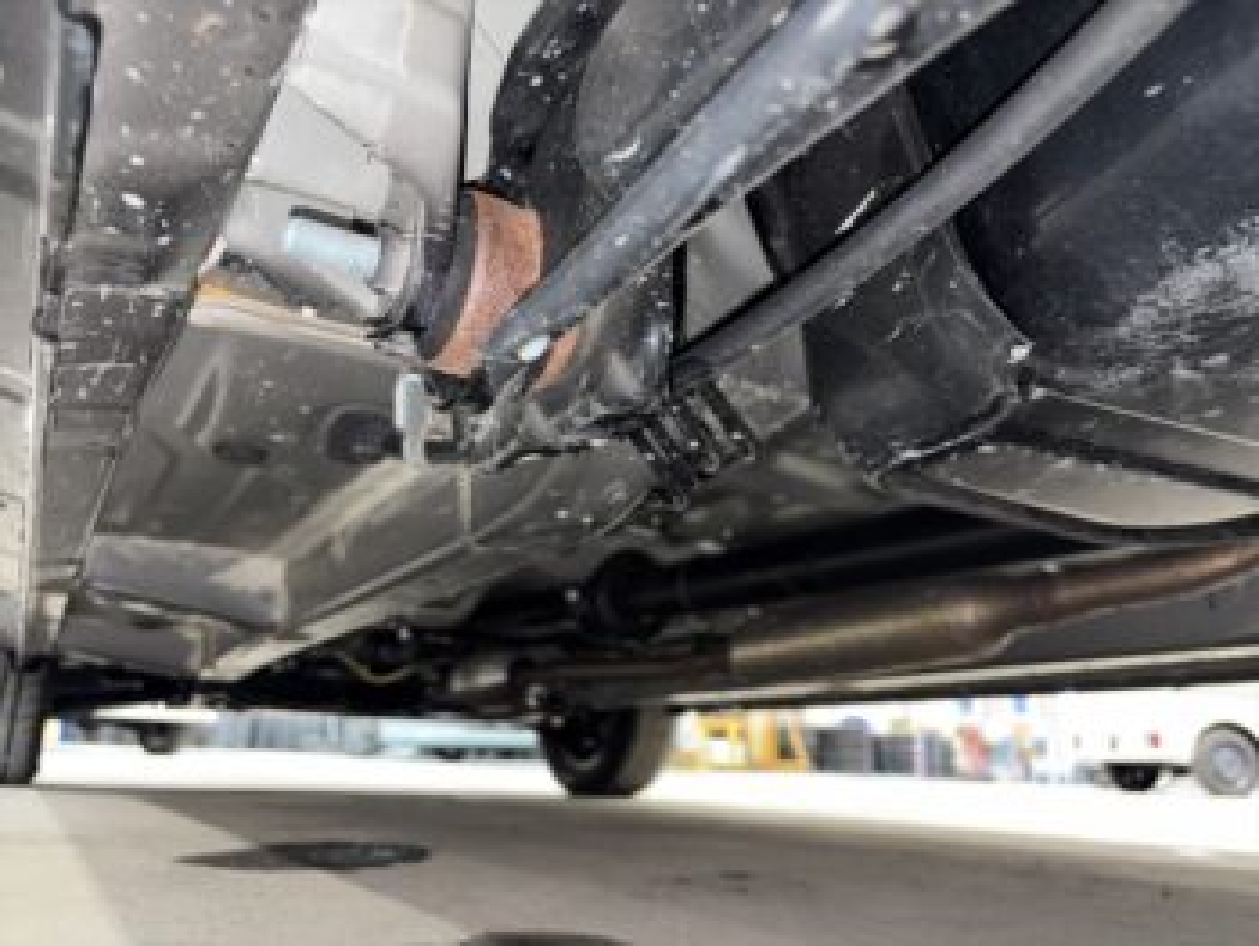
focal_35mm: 26
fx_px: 946
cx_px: 630
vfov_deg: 53.1
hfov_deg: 67.3
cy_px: 473
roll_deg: -1.3
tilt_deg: +17.5
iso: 64
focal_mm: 5.96
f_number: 1.6
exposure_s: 1/4
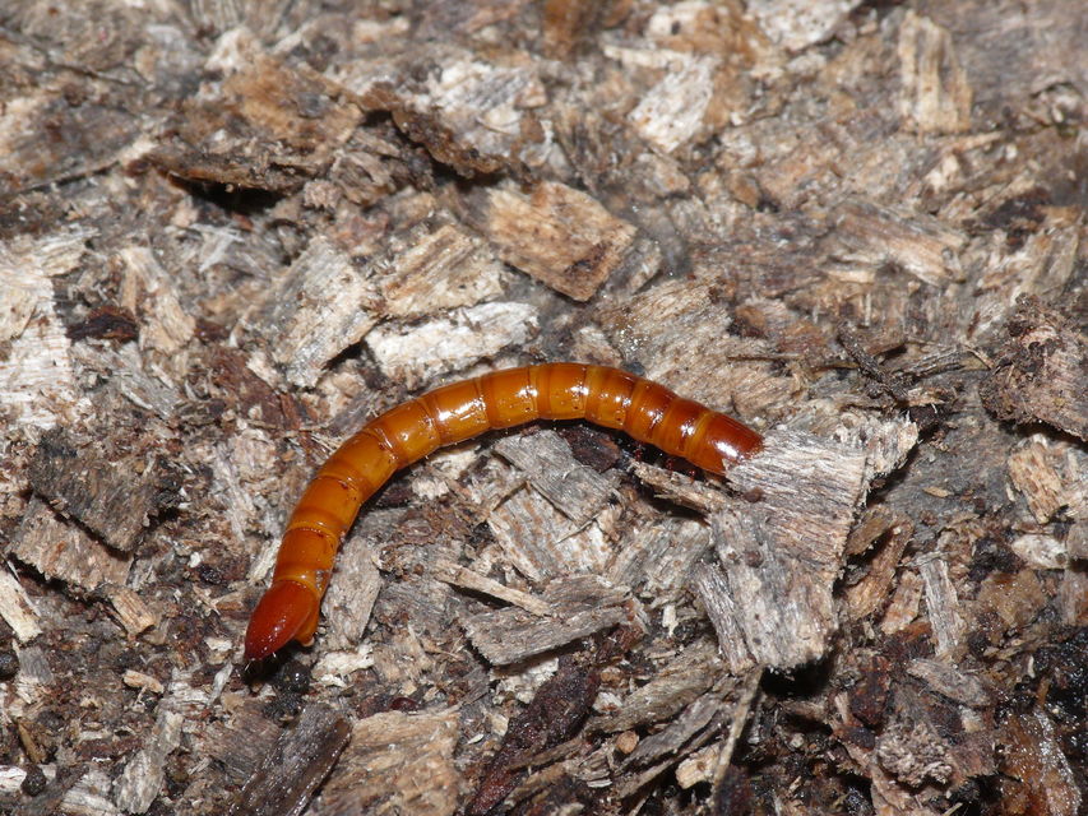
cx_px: 544
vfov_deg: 7.7
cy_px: 408
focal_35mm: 193
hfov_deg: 10.2
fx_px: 6067
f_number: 9
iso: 200
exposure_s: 1/200
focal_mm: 40.8
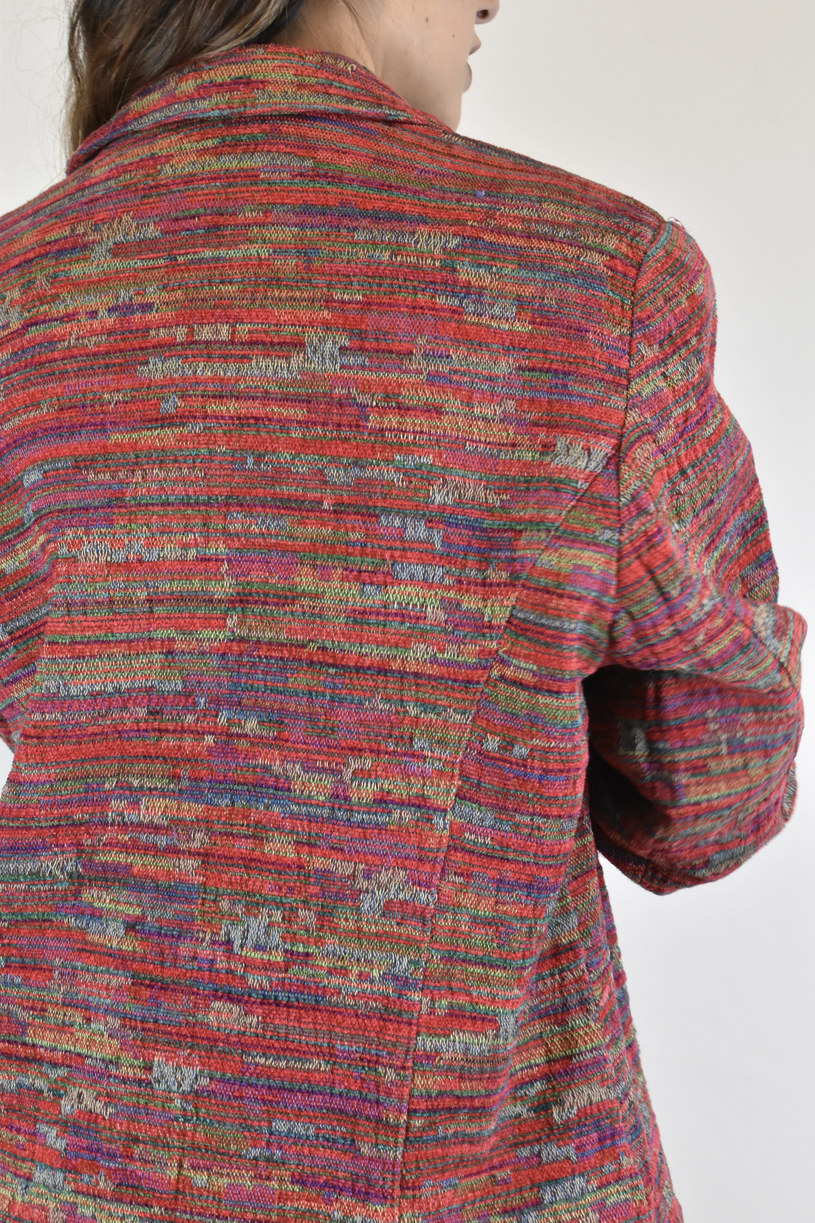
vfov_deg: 33.4
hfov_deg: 22.6
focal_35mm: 60
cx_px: 408
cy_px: 612
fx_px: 2037
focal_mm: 40
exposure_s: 1/40
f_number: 13
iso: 1600
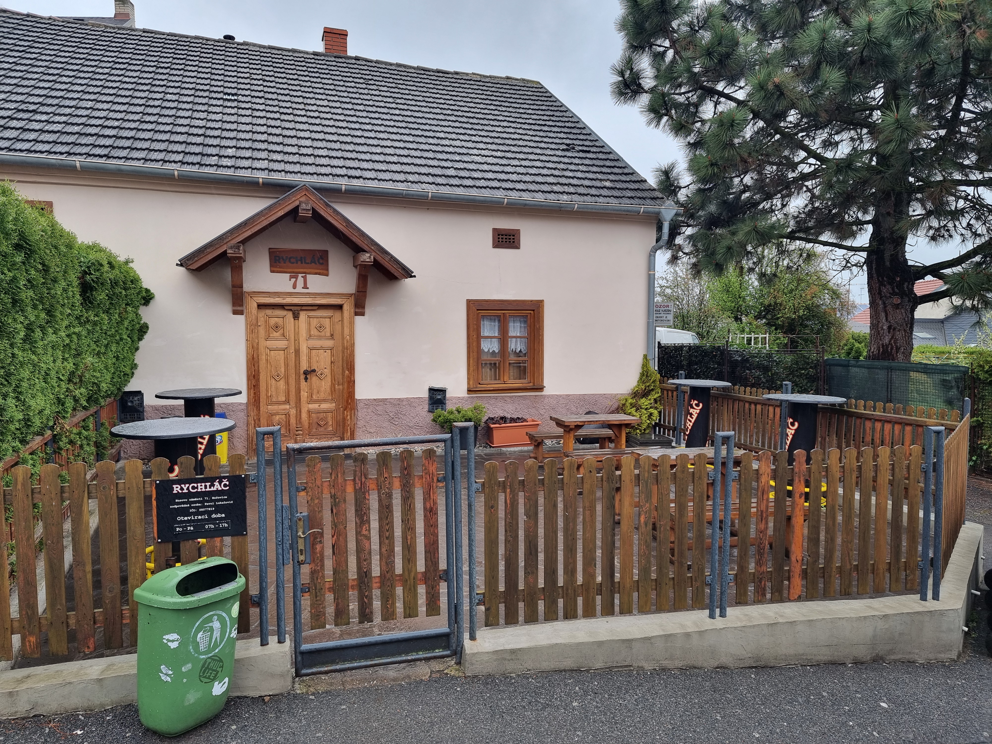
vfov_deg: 56.8
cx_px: 496
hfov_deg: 71.6
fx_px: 688
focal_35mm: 24
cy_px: 372
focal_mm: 6.7
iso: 50
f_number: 1.8
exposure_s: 1/137
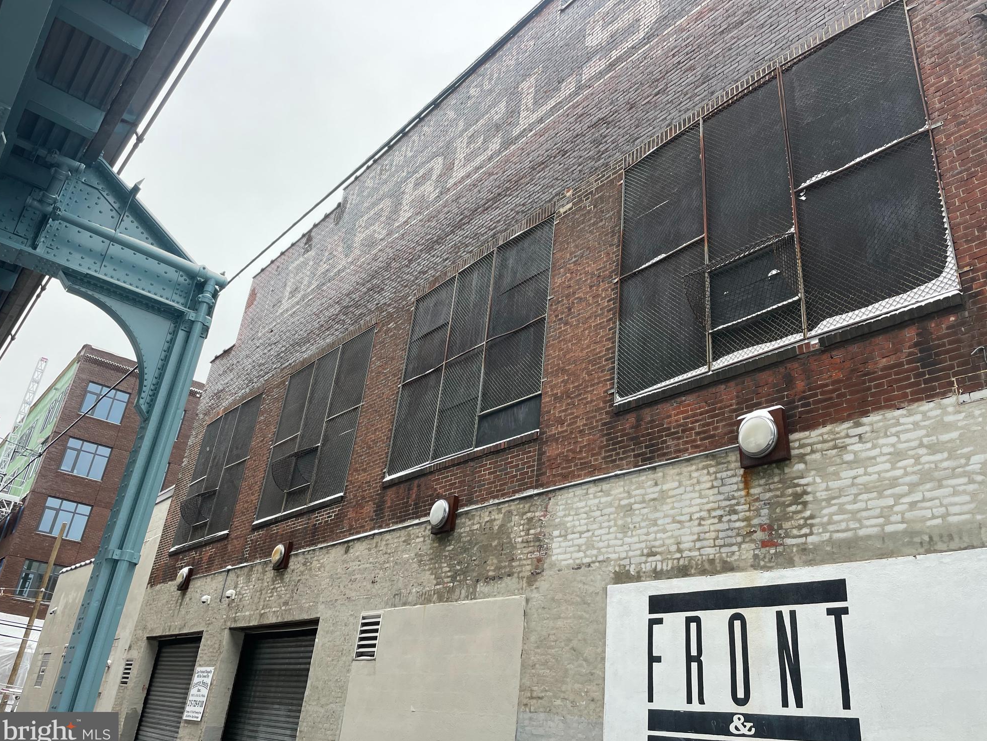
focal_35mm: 27
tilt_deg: +26.6
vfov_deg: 51.4
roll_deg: -6.6
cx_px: 506
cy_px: 368
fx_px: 770
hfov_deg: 65.3
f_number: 1.6
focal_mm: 4.2
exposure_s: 1/234
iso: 32
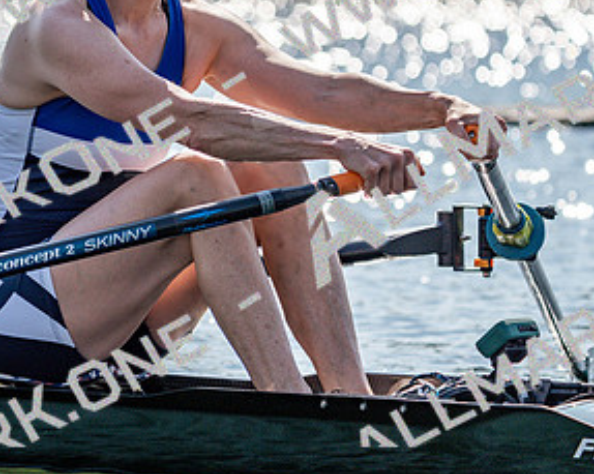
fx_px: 6674
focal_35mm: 380
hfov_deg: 5.1
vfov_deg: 4.1
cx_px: 128
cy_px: 92
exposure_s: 1/1600
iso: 100
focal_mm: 200
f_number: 5.6
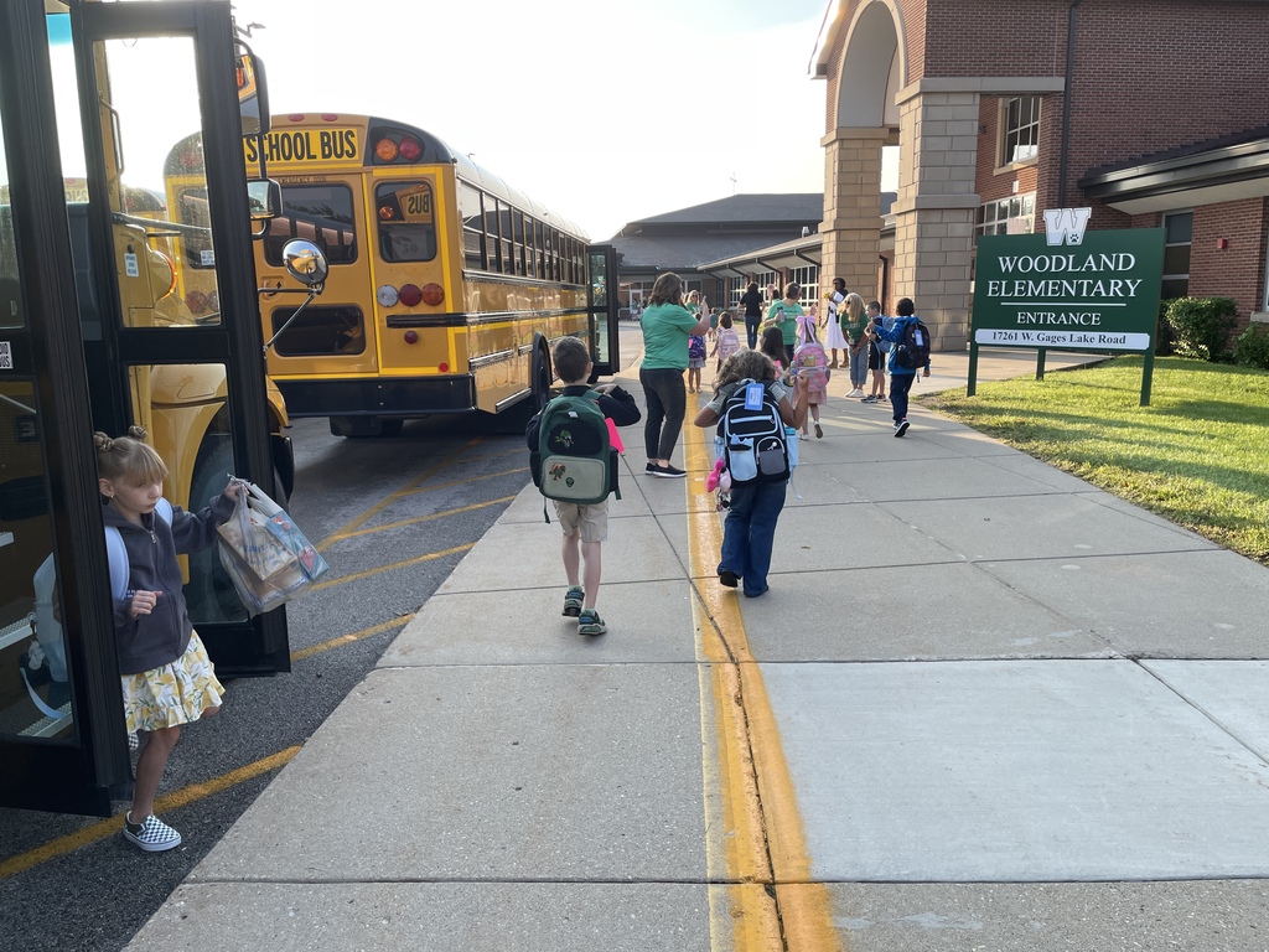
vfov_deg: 53.1
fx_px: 953
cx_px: 634
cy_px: 476
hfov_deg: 67.3
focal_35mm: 26
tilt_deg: -10.6
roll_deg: +1.4
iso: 32
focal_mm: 4.2
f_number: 1.6
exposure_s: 1/764
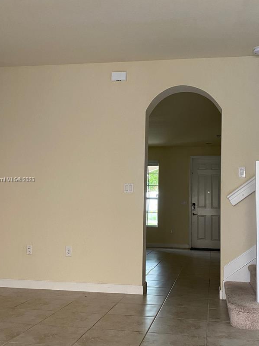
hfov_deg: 36.7
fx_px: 389
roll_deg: -1.1
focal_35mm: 39
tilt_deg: +5.4
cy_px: 180
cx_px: 150
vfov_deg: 47.9
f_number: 1.8
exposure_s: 1/87
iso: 125
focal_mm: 4.25
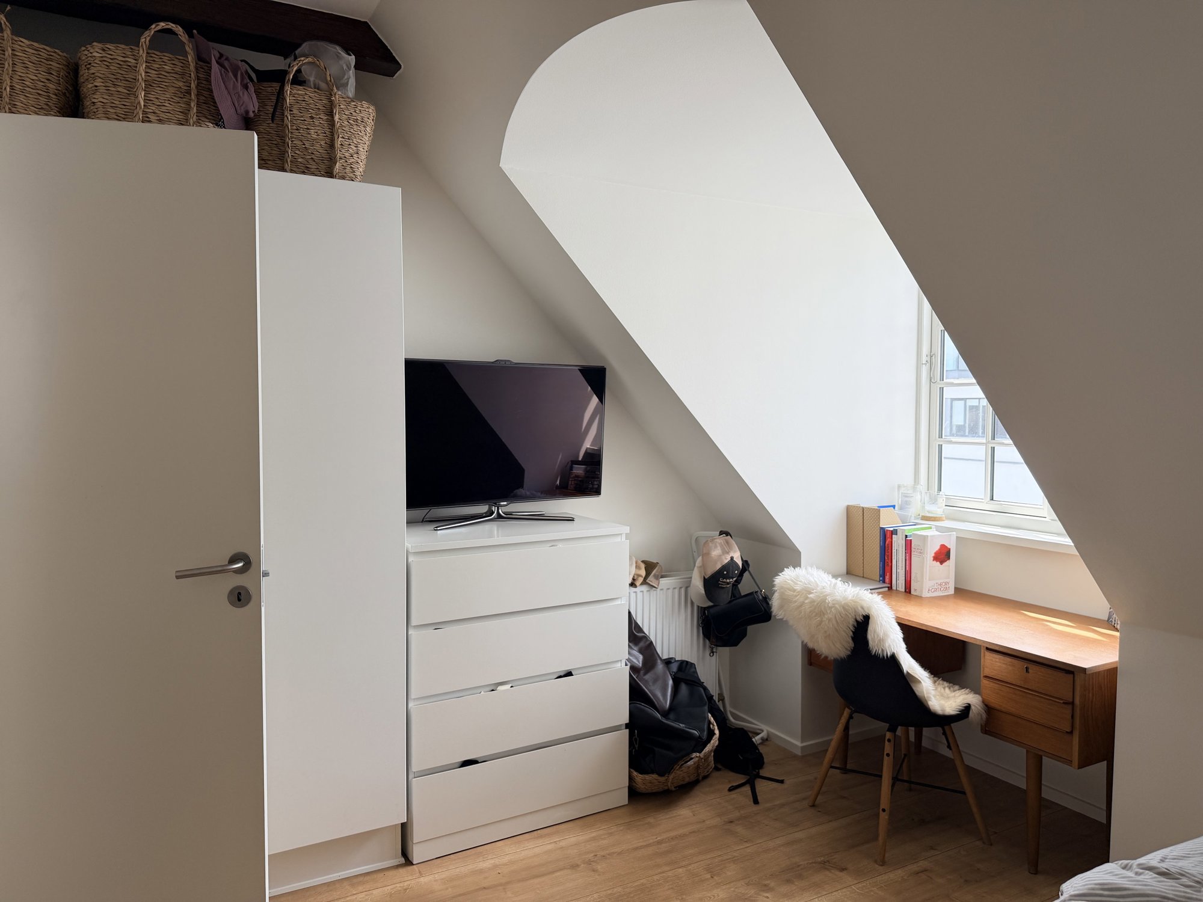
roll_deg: -0.9
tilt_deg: -3.3
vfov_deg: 56.8
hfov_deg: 71.6
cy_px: 451
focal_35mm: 24
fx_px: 834
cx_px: 602
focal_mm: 6.76
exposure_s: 1/210
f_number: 1.78
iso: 64
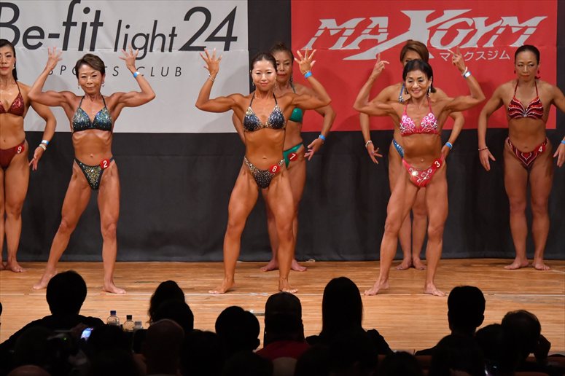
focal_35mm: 225
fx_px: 3530
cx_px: 282
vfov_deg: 6.1
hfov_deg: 9.2
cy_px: 188
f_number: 5.6
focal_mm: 150
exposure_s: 1/400
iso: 6400
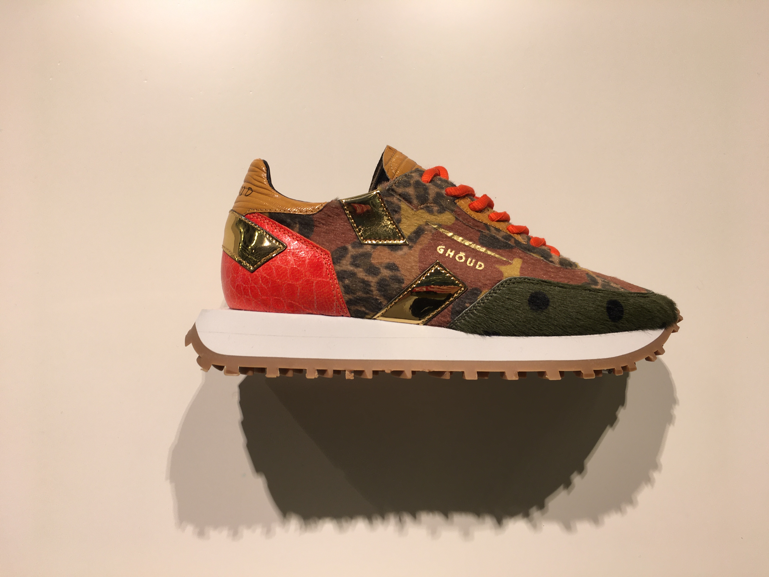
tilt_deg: +5.5
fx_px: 644
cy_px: 288
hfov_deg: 61.7
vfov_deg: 48.2
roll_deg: +1.5
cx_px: 384
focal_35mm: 29
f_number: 2.2
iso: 25
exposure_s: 1/100
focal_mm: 4.15
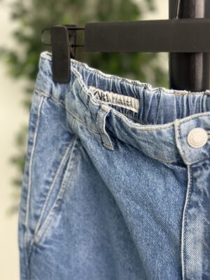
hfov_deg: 30.3
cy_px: 140
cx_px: 105
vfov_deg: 39.7
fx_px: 388
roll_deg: +1.8
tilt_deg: -12.9
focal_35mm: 48
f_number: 1.78
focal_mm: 6.86
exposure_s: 1/50
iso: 160
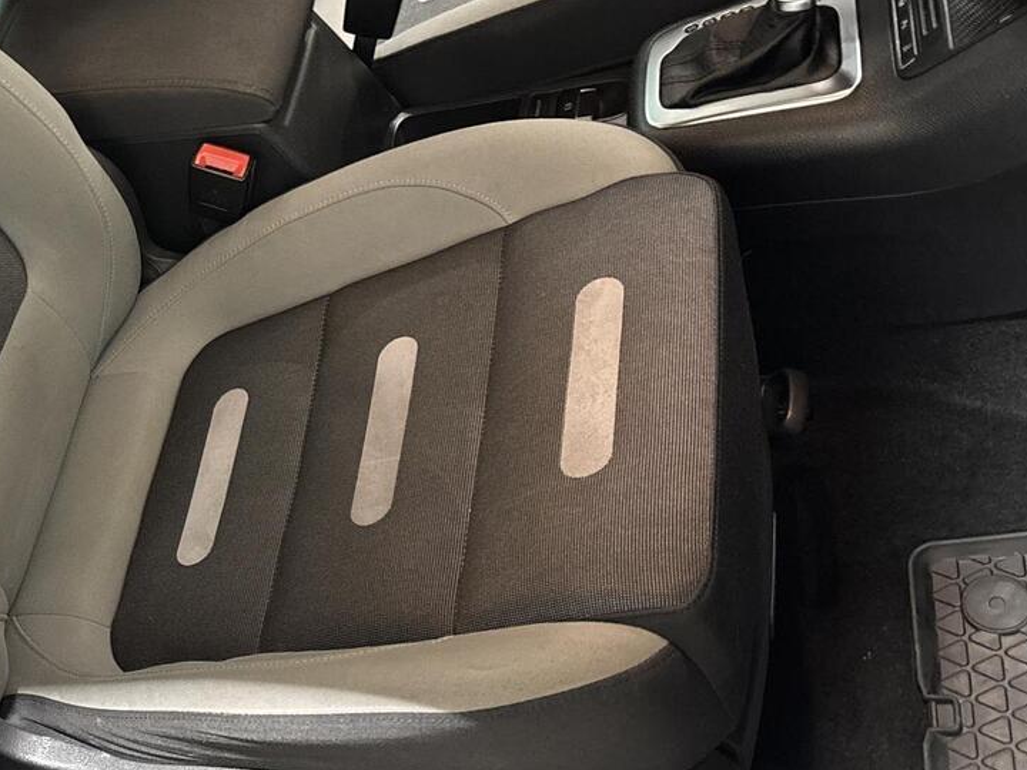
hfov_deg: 33.8
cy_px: 288
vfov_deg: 27.9
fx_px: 1543
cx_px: 10
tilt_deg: -35.6
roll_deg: +35.6
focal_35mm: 52
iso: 640
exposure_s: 1/33
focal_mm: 5.96
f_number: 1.6
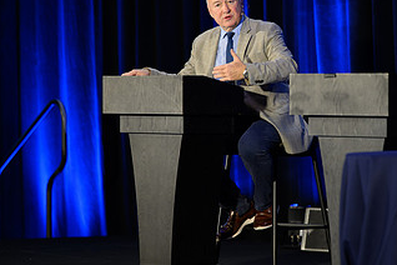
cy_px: 97
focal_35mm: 246
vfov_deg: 5.6
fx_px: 2713
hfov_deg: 8.4
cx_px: 273
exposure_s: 1/100
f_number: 1.8
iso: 400
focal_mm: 135
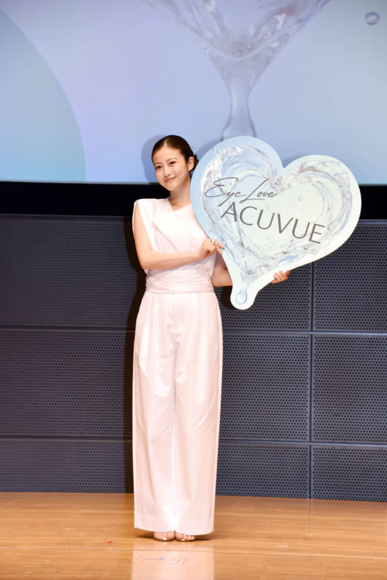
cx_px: 194
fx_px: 2176
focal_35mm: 135
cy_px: 290
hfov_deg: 10.2
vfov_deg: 15.2
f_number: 7.1
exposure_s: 1/200
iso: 800
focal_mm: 90
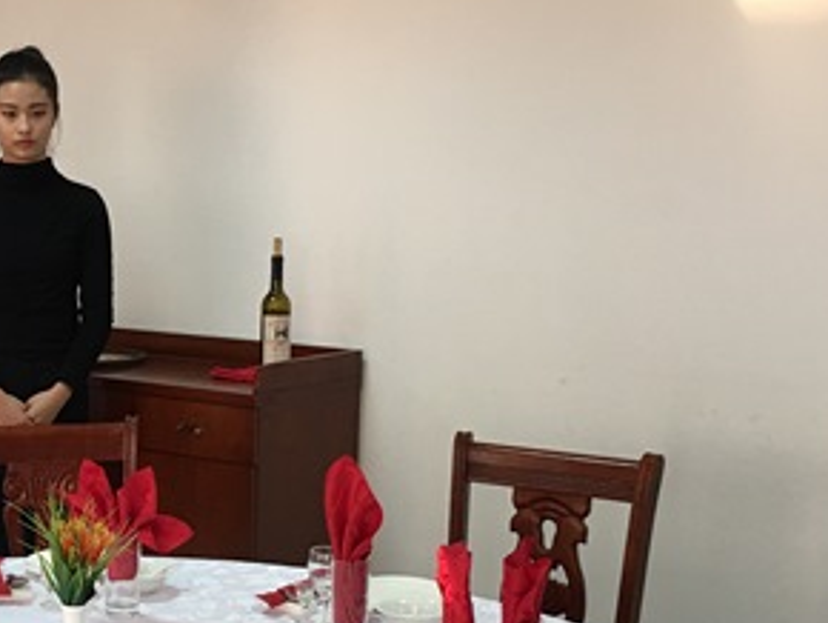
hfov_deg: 29.4
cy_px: 500
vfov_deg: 22.6
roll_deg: -0.1
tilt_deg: -12.2
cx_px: 131
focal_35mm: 64
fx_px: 1532
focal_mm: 4.15
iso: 50
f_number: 2.2
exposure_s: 1/33
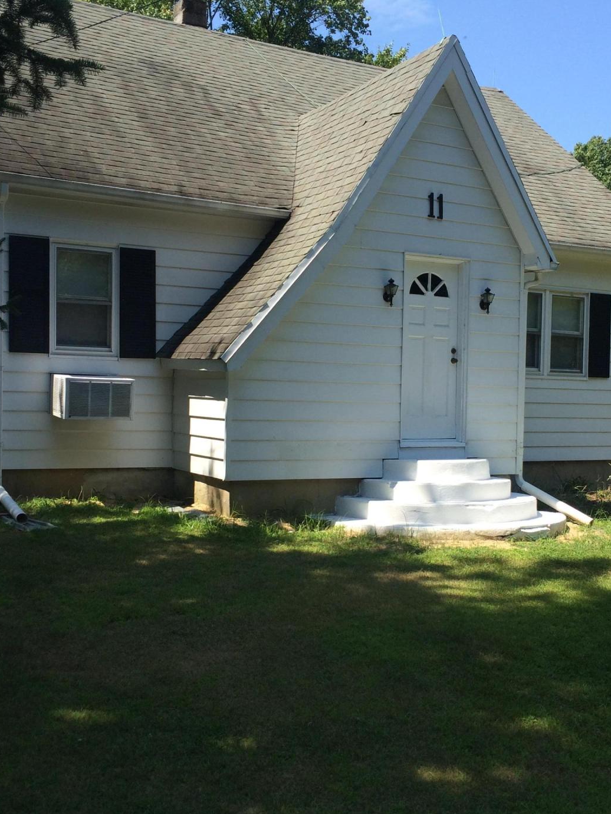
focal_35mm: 42
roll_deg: +0.3
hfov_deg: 34.3
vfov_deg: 44.8
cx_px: 351
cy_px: 438
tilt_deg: -1.1
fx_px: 988
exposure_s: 1/1140
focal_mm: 4.15
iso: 32
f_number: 2.2
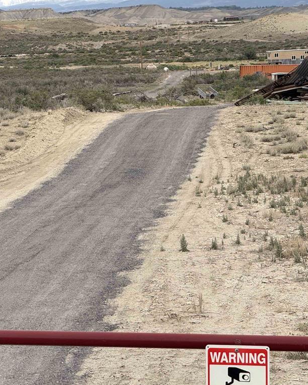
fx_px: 1789
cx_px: 88
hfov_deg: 9.8
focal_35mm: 157
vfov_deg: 12.3
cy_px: 192
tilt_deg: -3.0
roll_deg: +2.9
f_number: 2.8
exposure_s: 1/1227
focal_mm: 15.66
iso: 64
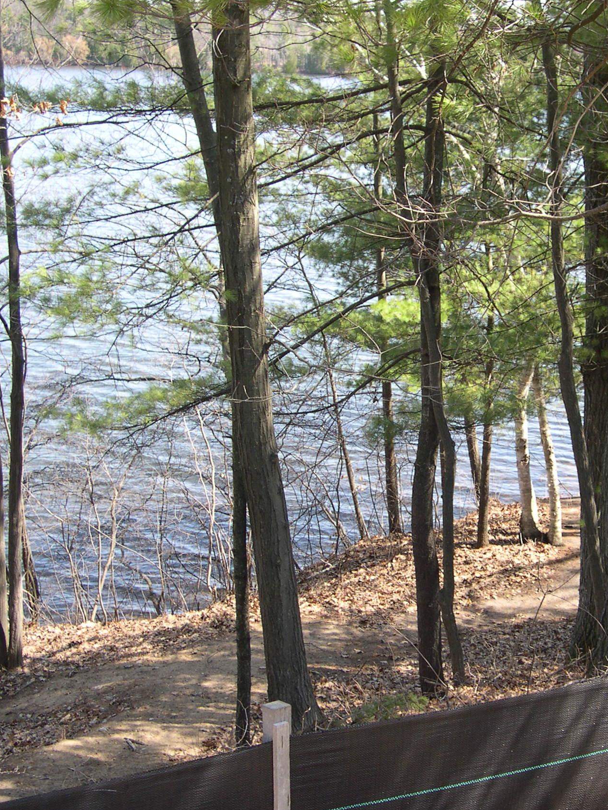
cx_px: 426
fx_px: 1194
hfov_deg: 28.3
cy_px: 405
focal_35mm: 51
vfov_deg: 37.5
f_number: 2.8
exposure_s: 1/226
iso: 100
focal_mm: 8
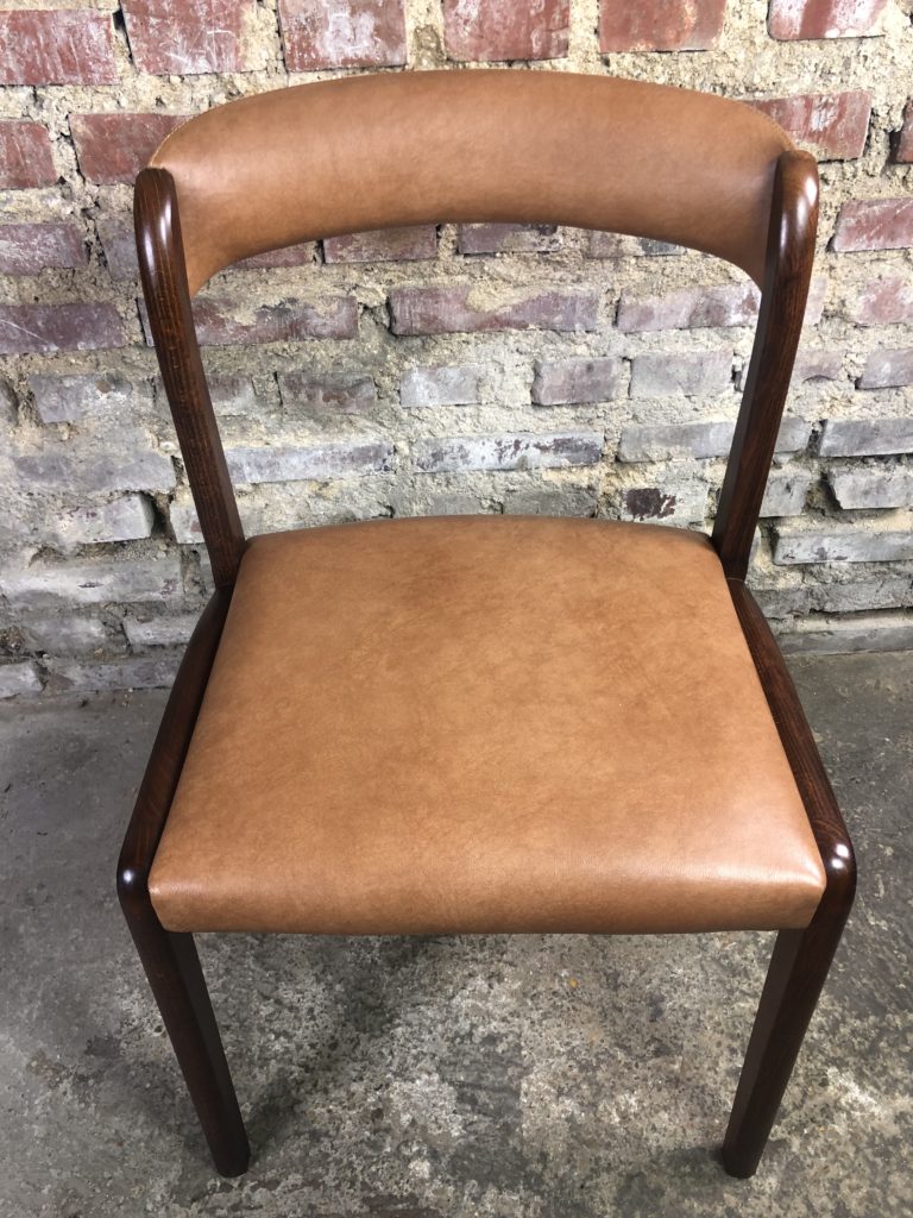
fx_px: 985
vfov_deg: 63.4
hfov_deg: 49.7
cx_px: 456
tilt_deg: -42.5
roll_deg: +0.9
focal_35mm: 28
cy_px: 609
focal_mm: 4
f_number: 1.8
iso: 40
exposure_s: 1/20
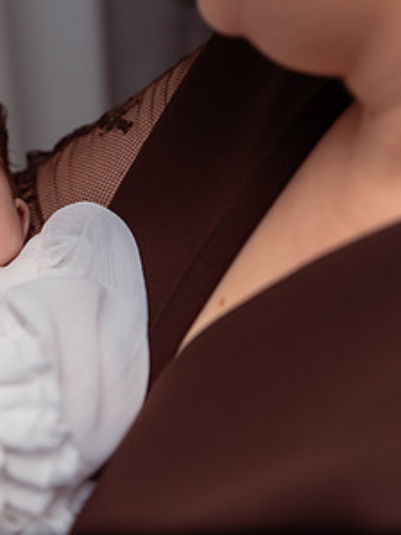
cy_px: 193
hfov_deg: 13.4
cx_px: -59
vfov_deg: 18.2
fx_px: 1669
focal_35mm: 108
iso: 200
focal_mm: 58
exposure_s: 1/250
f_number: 3.2
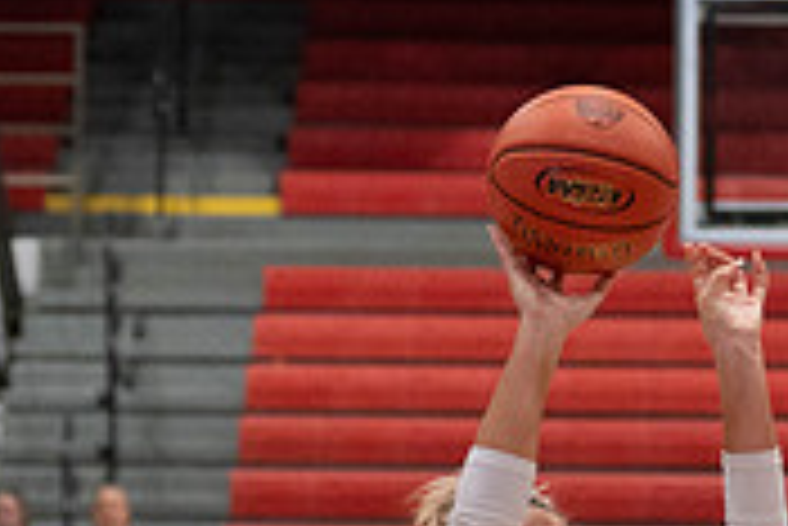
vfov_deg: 4.8
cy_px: 602
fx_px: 6265
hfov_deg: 7.2
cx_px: 630
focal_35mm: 286
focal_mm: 70
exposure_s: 1/1000
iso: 4000
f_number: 2.8
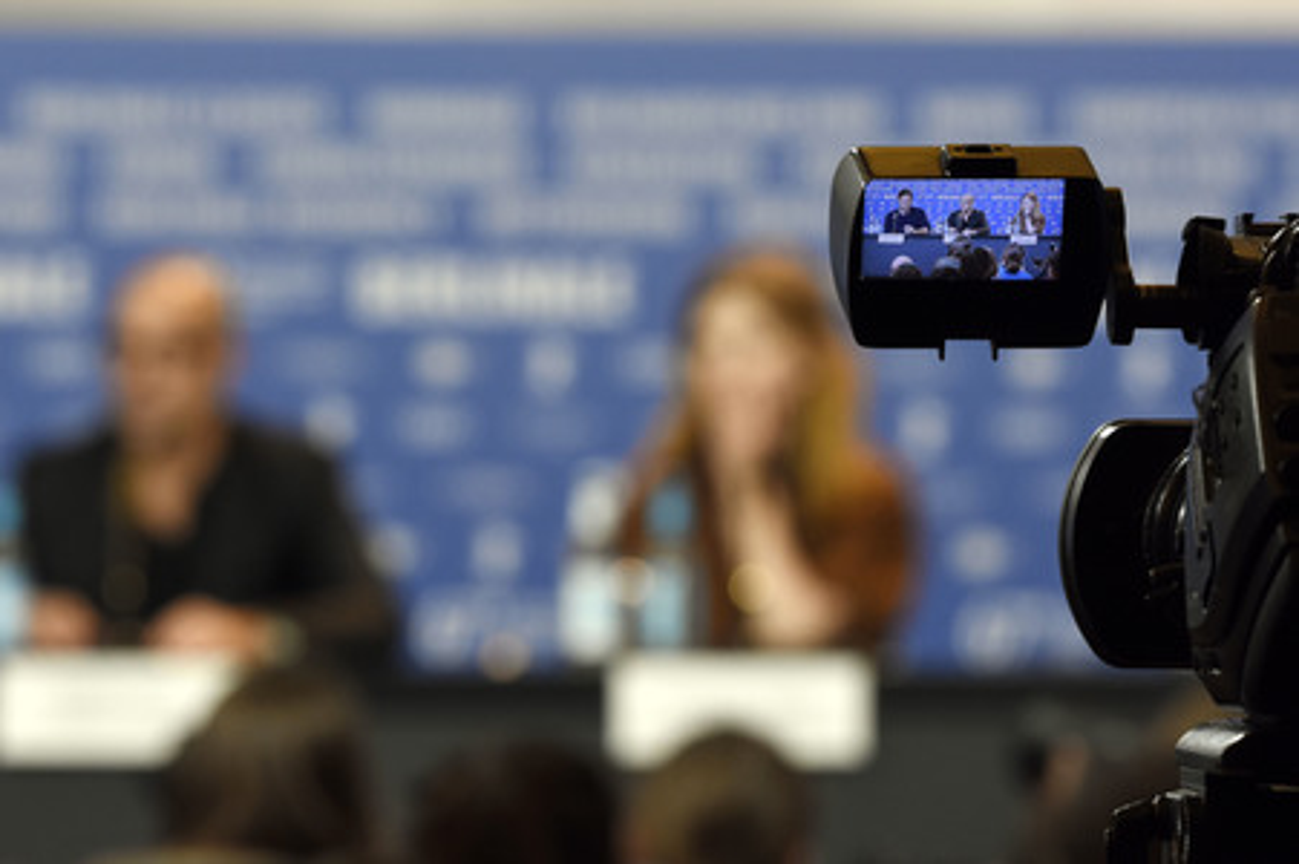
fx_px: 9465
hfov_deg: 7.9
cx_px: 650
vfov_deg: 5.2
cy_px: 432
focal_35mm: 262
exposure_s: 1/125
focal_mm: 175
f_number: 6.3
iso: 800
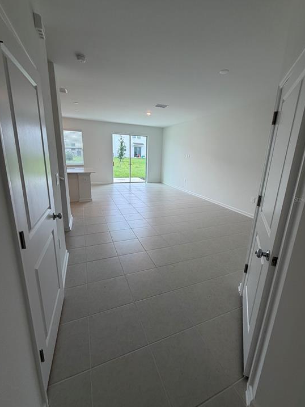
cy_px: 199
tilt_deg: -14.3
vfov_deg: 98.1
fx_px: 176
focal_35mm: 15
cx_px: 156
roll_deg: -1.9
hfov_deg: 81.7
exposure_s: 1/120
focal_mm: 2.22
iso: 100
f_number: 2.2
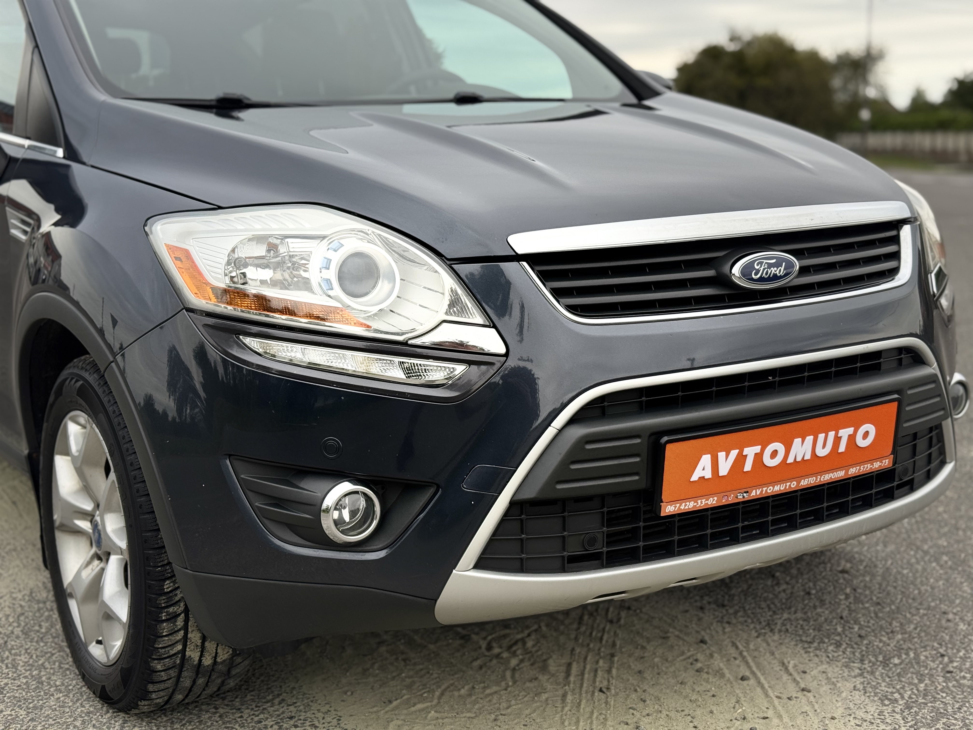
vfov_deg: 30.3
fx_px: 1349
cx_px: 486
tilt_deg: -10.1
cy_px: 365
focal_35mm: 48
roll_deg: -0.1
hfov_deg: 39.7
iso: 64
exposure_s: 1/593
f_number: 1.78
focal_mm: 6.76
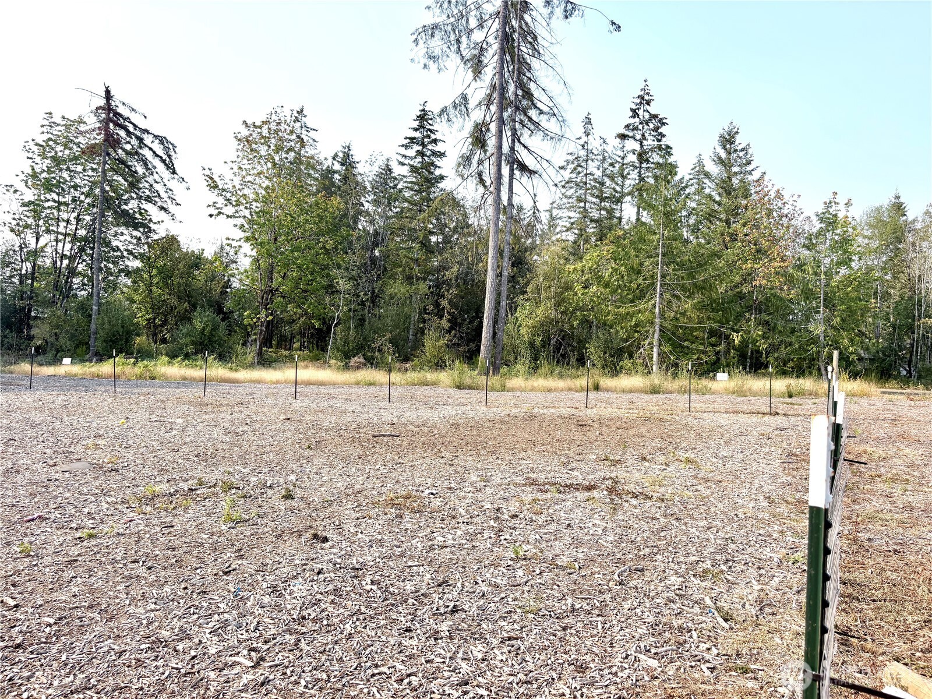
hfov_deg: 67.3
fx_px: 700
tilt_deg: +1.0
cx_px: 466
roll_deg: -1.6
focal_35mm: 26
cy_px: 350
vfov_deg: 53.1
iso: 50
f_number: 1.6
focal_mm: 5.96
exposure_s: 1/2451
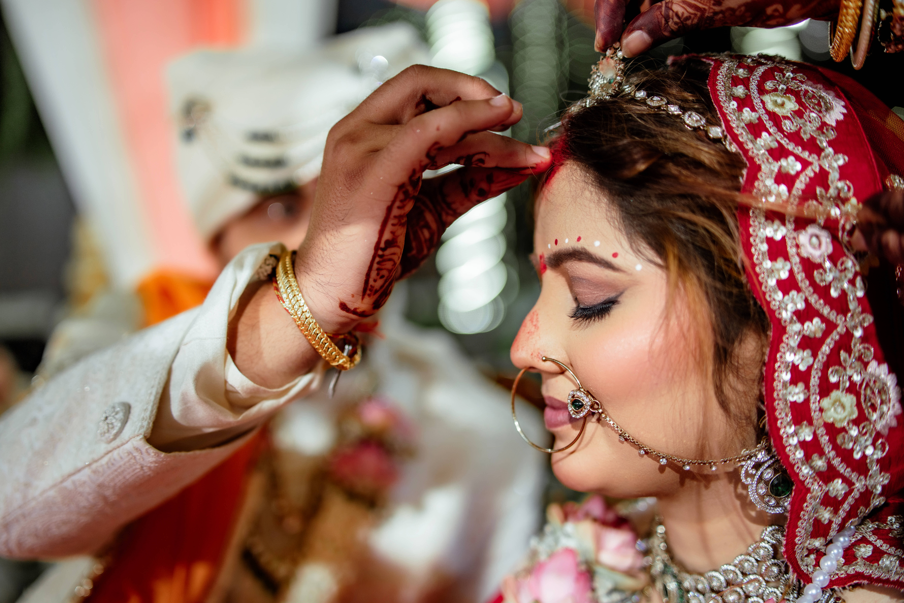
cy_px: 302
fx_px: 879
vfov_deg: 37.9
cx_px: 452
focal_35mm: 35
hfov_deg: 54.4
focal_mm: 35
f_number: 1.4
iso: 200
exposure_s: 1/250
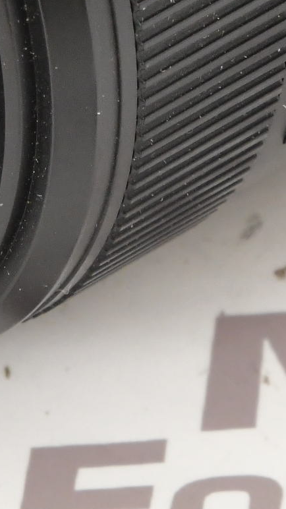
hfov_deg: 1.8
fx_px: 9064
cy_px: -252
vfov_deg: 3.2
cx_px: 56
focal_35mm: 672
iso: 1600
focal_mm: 120
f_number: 14
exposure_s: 1/125
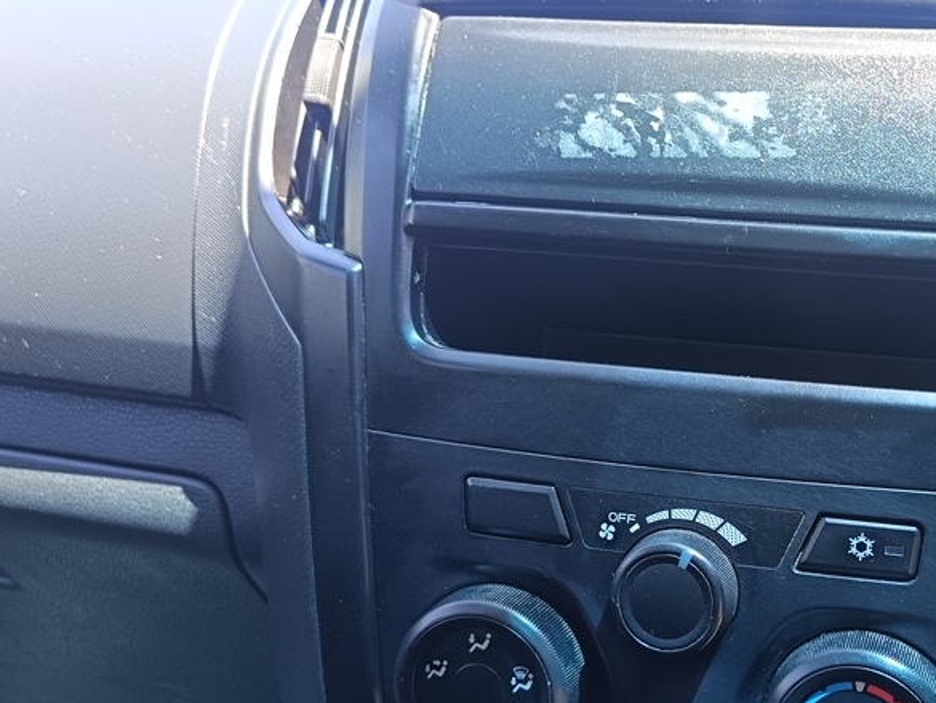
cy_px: 423
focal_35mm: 42
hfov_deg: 42.7
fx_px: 1136
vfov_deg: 34.2
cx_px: 752
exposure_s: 1/100
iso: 589
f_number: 1.75
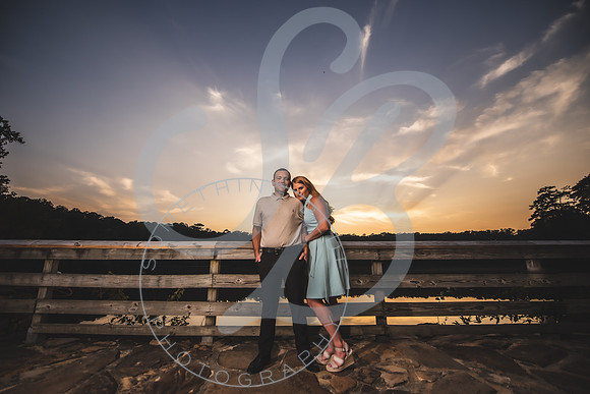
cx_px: 291
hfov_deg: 102.9
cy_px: 197
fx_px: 235
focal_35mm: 14
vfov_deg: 79.8
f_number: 2.8
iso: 200
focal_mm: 14
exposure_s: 1/1600
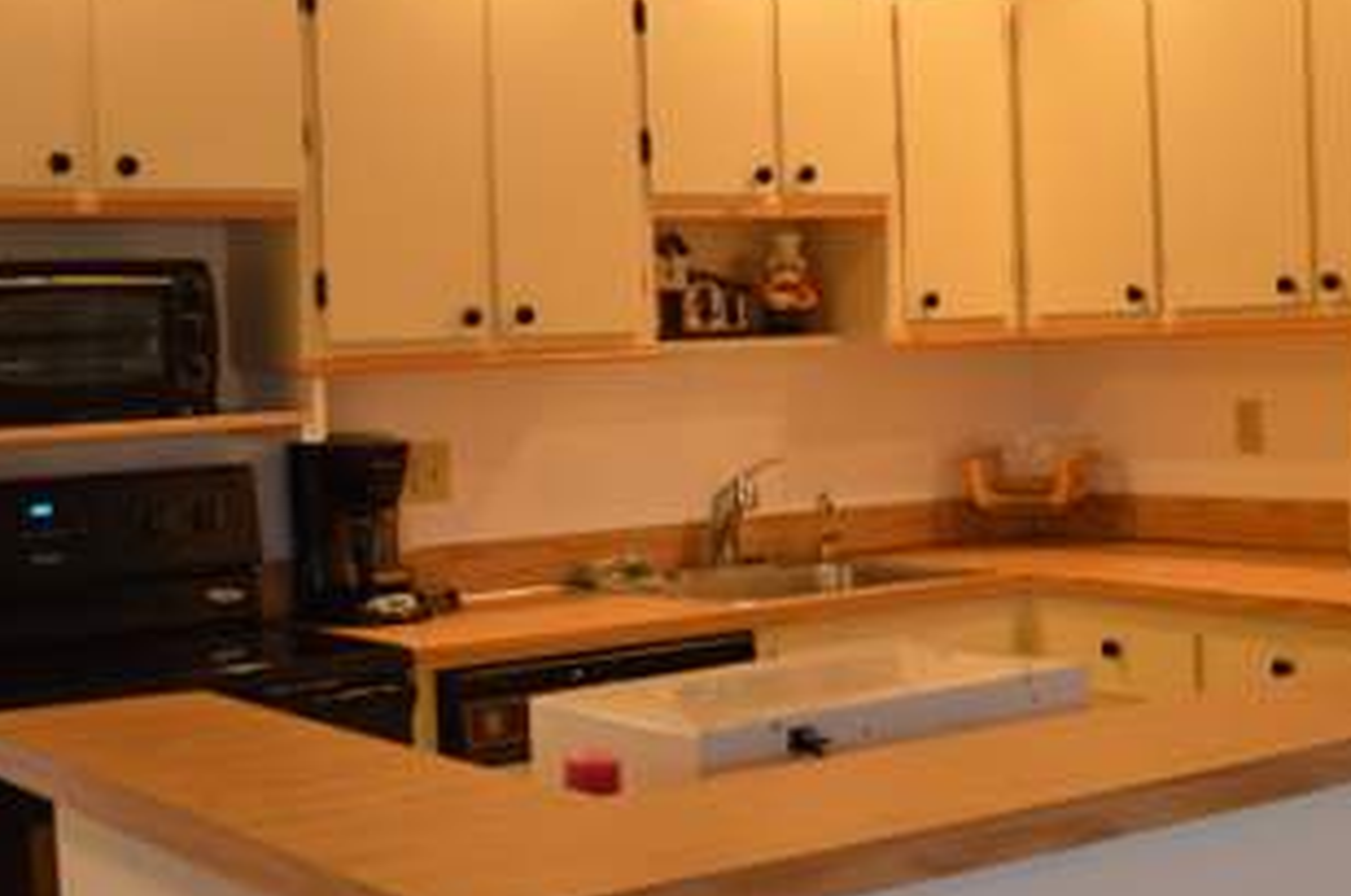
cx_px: 822
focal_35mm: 56
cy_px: 387
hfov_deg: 35.5
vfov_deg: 24.1
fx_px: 2098
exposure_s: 1/30
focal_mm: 24
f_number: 4
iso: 400
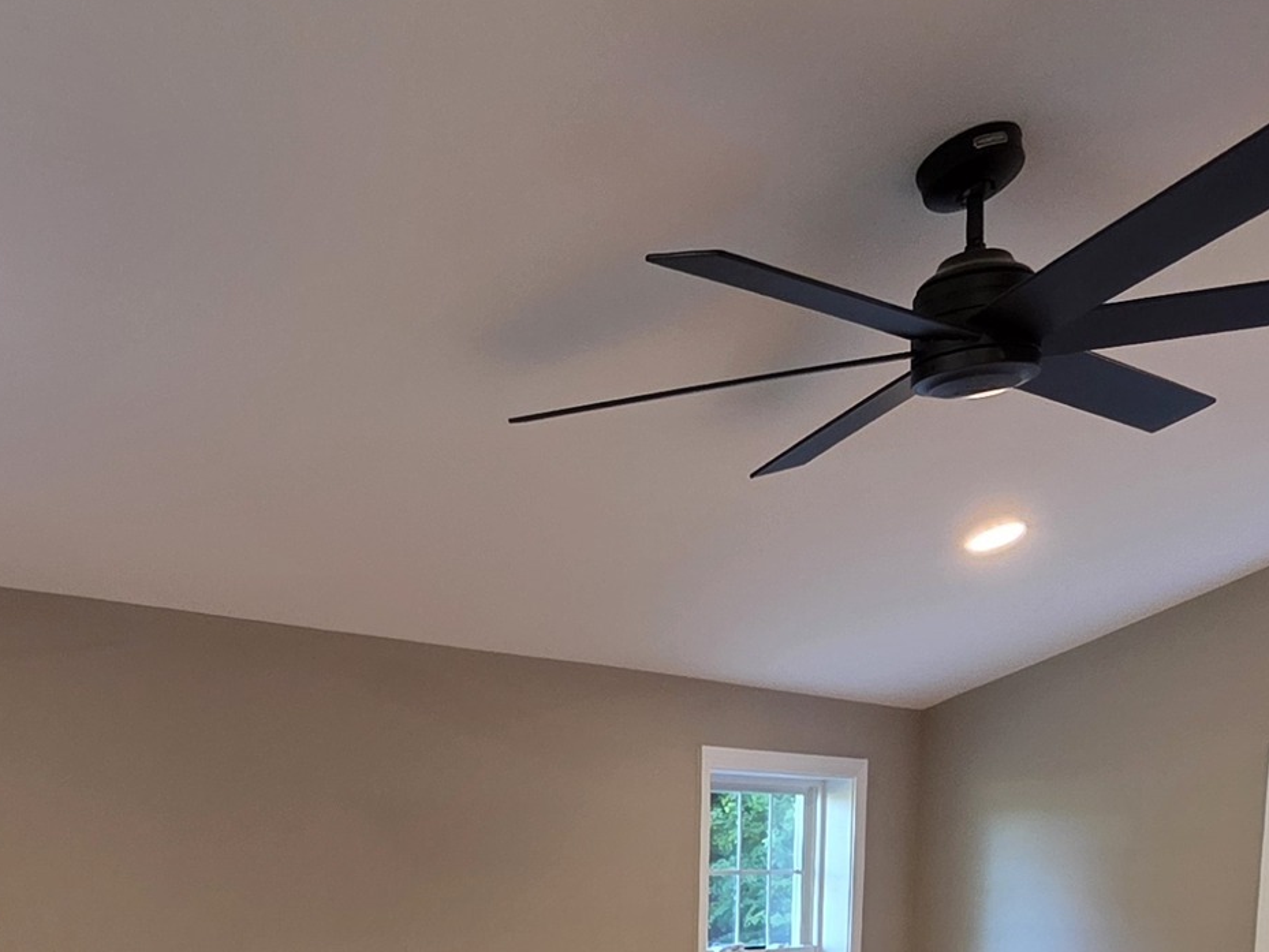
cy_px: 1138
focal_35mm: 43
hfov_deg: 42.9
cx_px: 376
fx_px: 1577
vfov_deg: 29.1
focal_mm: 2.2
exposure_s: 1/60
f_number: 1.9
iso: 250
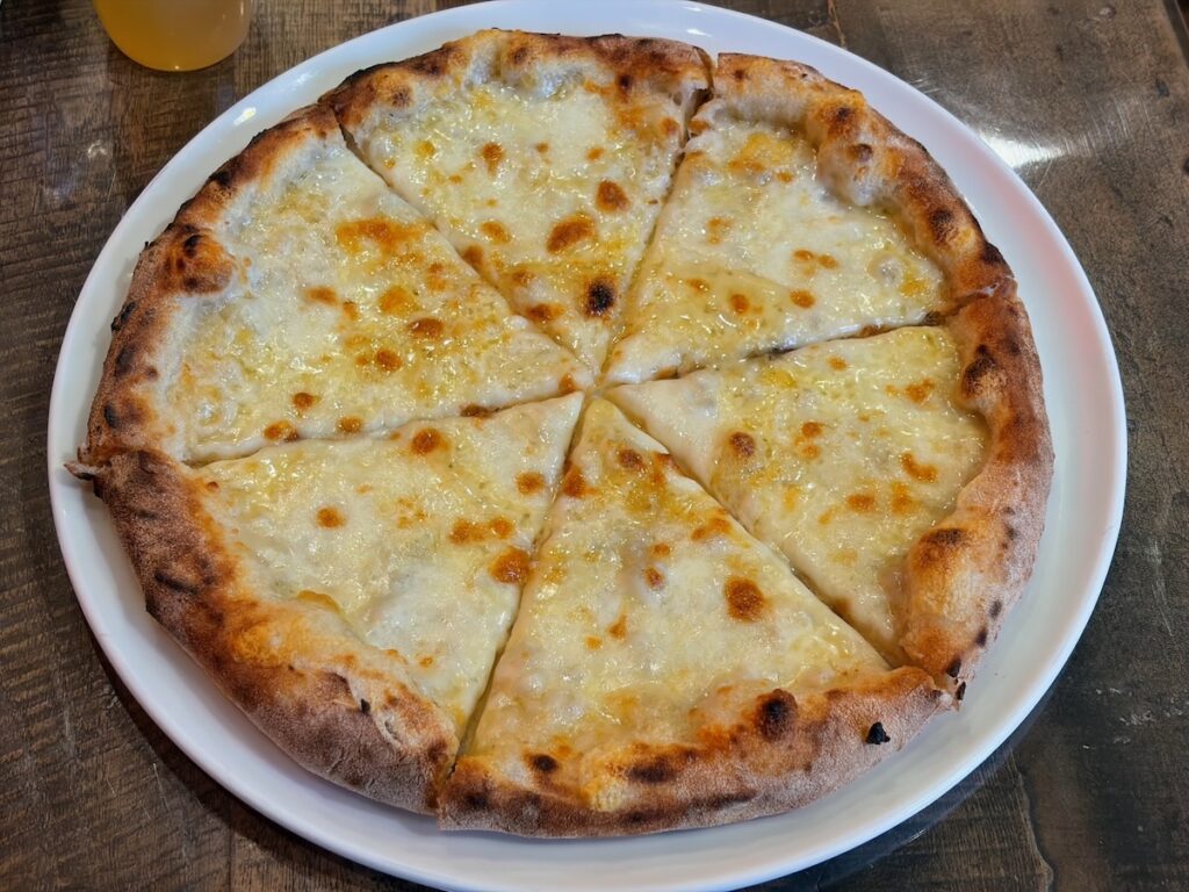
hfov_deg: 36.8
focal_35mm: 52
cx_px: 594
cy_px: 446
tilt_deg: -57.5
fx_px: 1786
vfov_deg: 28.0
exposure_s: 1/50
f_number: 1.6
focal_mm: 5.96
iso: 100
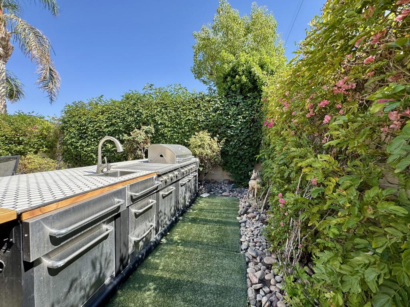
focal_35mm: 14
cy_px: 154
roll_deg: +0.0
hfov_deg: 102.1
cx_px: 205
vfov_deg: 85.7
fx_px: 166
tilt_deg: -3.2
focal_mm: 2.22
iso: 40
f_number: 2.2
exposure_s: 1/498
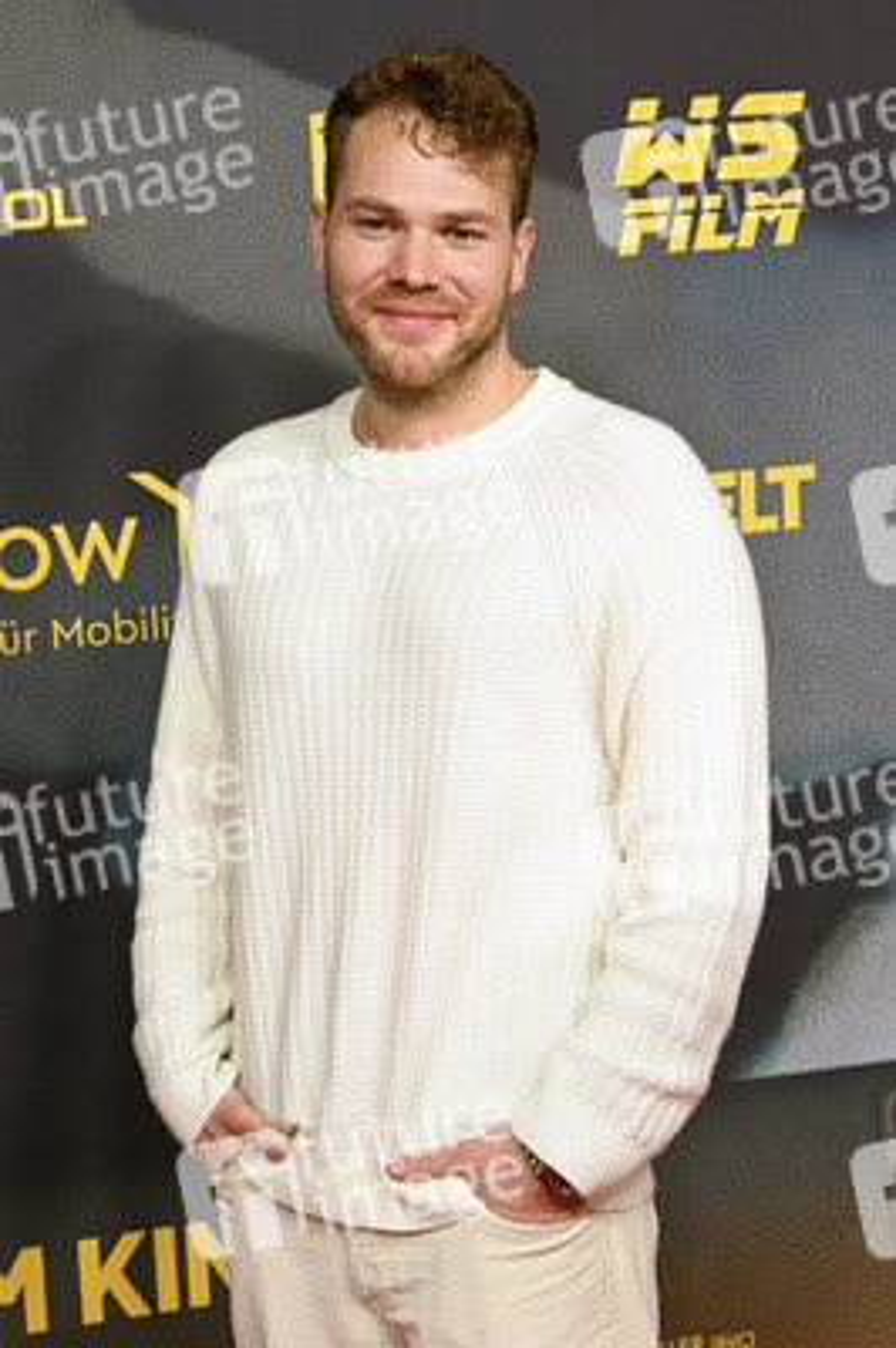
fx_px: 2655
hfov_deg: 19.2
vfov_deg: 28.5
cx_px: 448
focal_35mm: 71
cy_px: 674
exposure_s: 1/160
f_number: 6
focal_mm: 71
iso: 800
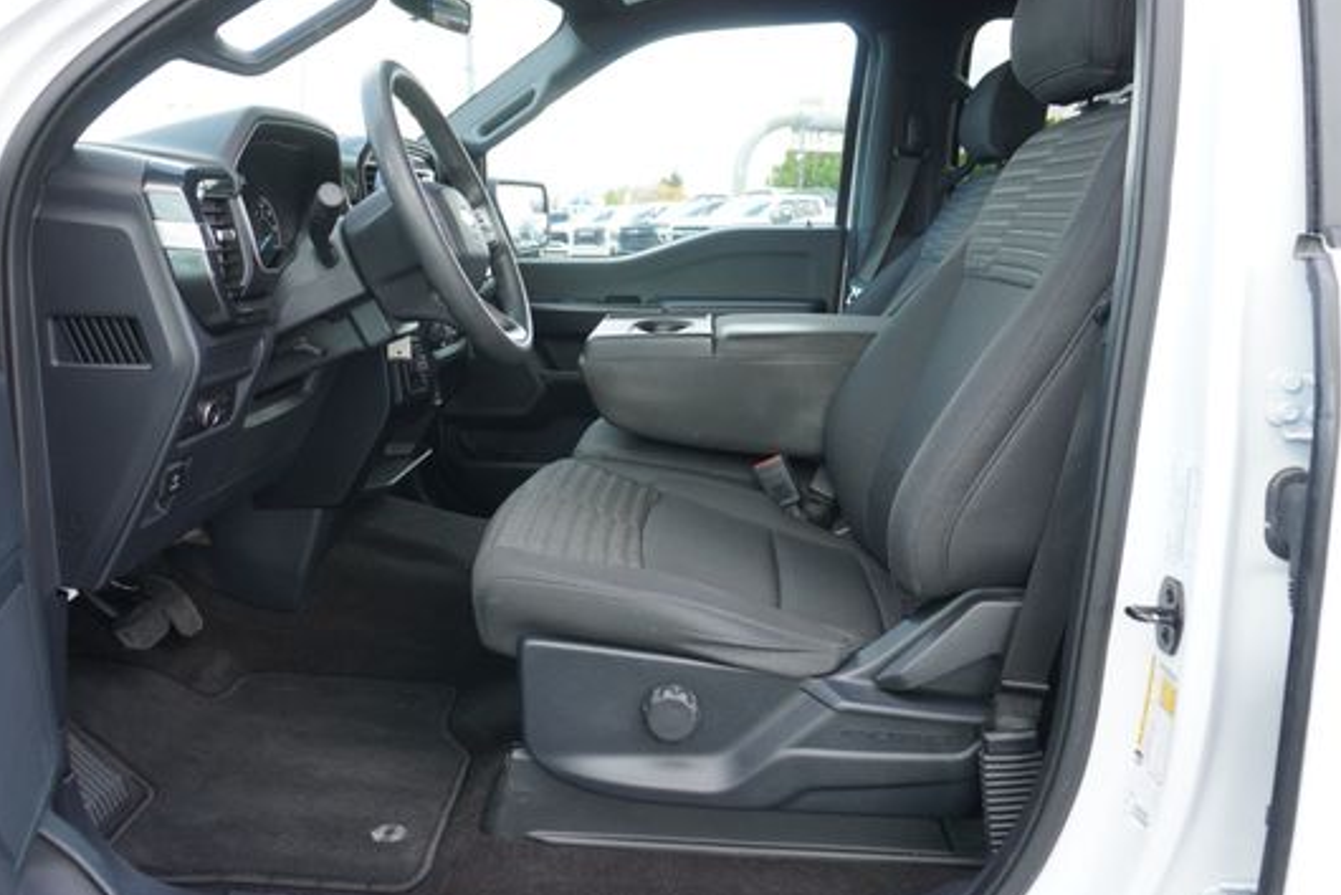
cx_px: 577
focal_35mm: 29
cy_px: 402
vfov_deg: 45.0
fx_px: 1081
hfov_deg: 63.4
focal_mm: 16
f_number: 4
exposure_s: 1/60
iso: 100
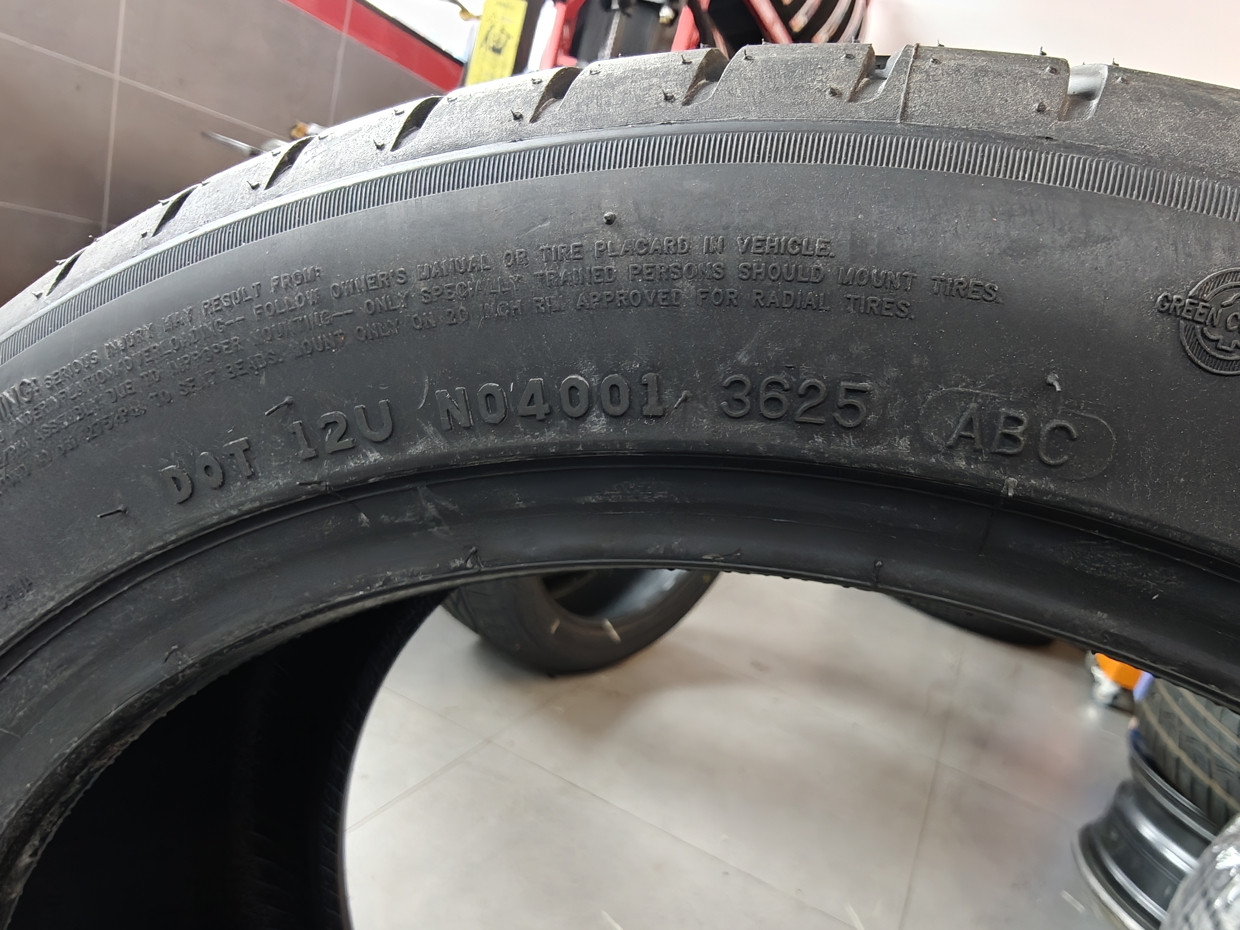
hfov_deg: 73.9
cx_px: 620
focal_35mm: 23
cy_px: 465
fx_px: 824
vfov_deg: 58.9
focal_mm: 2.3
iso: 2000
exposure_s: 1/33
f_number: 2
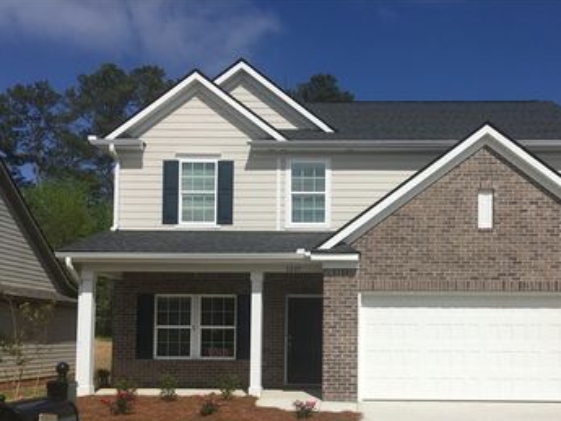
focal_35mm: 42
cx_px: 351
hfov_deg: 44.4
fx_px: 681
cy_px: 302
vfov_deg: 33.8
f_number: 2.2
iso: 25
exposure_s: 1/4049
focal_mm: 4.15
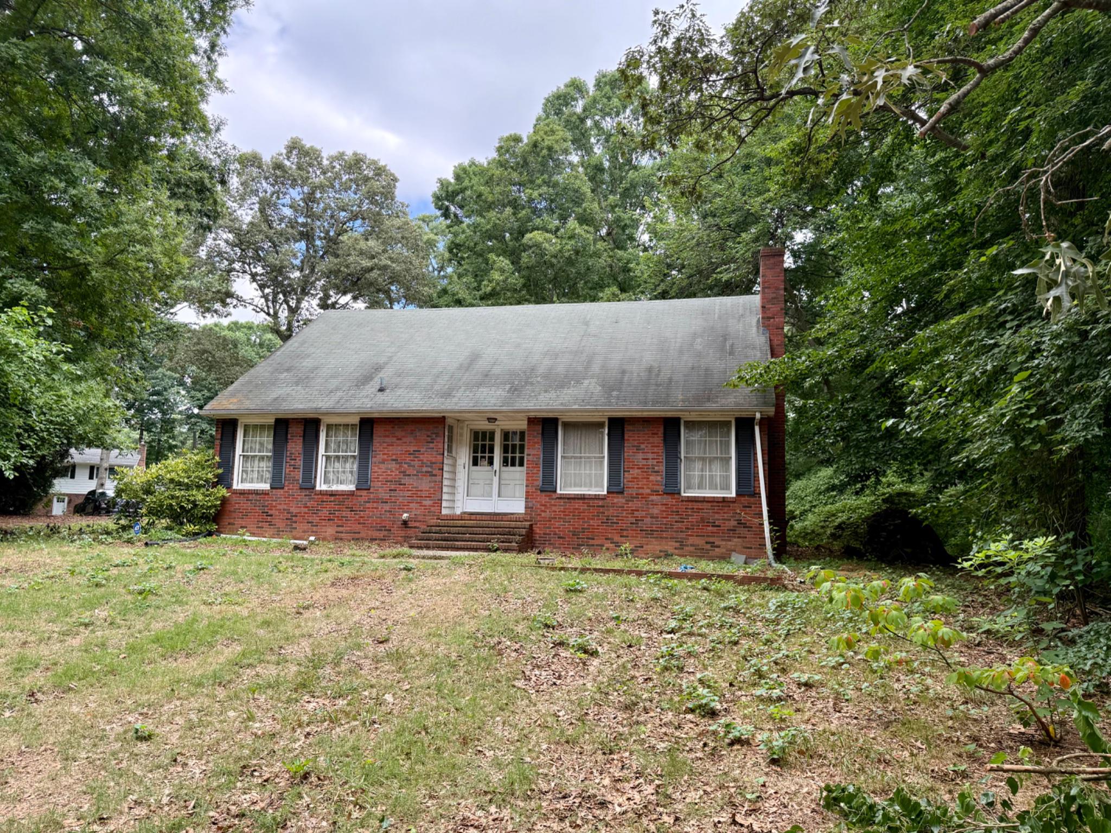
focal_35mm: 24
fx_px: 770
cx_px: 556
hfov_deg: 71.6
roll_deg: -2.0
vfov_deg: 56.8
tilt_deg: +8.4
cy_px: 416
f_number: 1.78
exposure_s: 1/831
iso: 100
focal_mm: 6.76
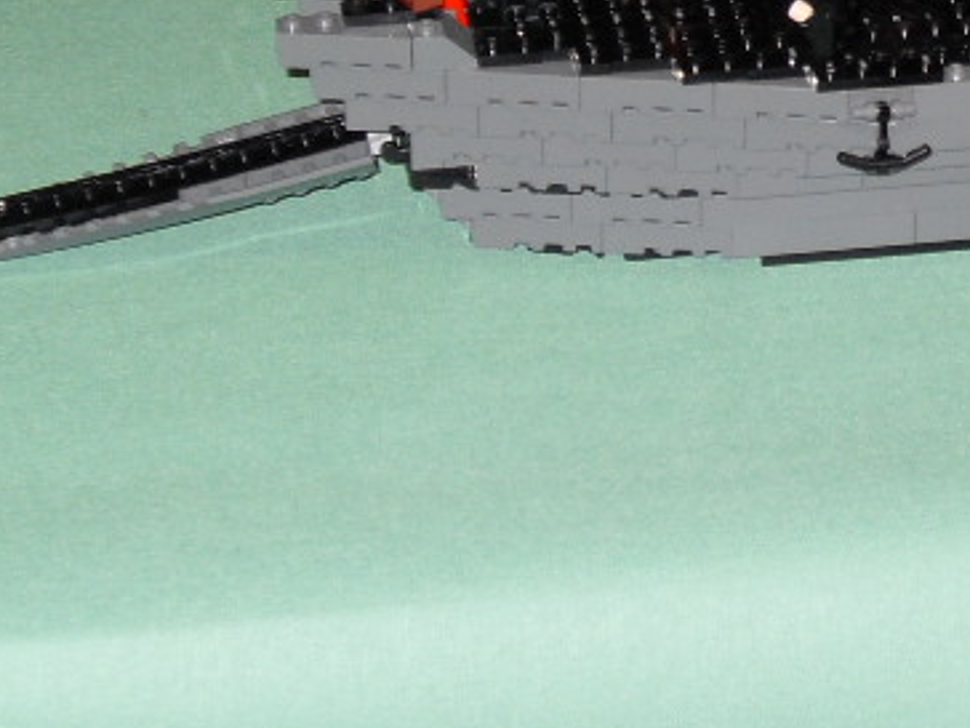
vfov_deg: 9.8
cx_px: 1263
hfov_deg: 12.8
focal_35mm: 149
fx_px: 4175
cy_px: -213
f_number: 3.4
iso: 100
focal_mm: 8.4
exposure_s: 1/60
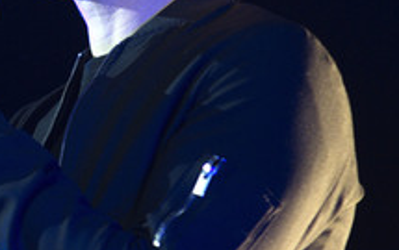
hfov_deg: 4.9
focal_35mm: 426
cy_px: -13
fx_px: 4638
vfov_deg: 3.1
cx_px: 6
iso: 3200
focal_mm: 200
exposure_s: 1/80
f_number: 2.8
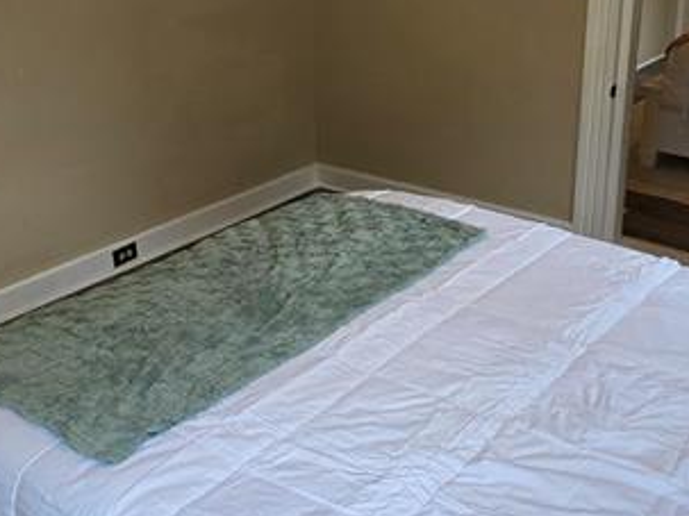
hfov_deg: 42.8
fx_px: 875
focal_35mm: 44
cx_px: 405
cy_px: 159
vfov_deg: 32.5
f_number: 1.9
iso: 50
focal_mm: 2.2
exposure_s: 1/101
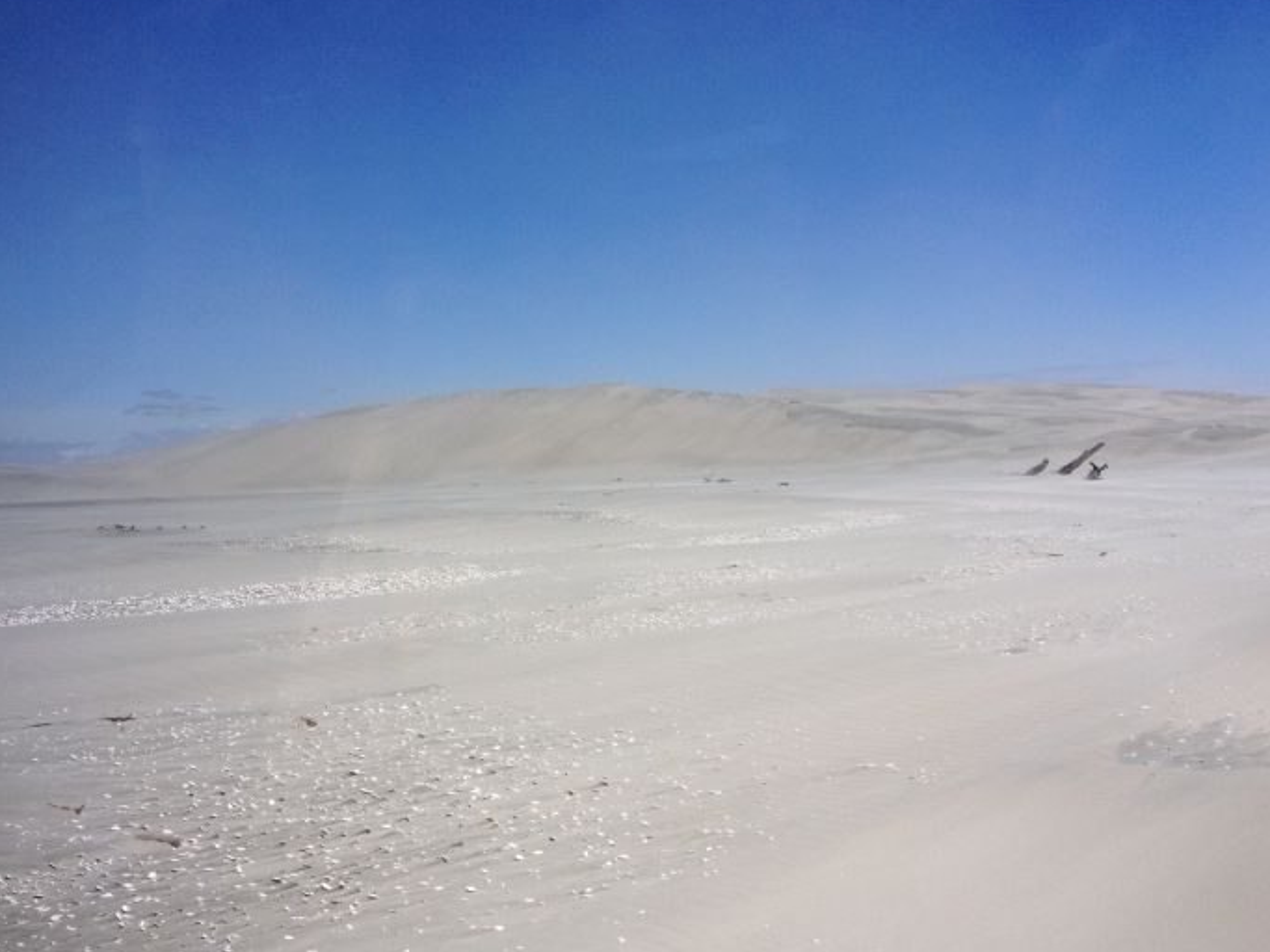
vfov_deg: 35.1
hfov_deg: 45.7
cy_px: 500
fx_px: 1504
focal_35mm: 41
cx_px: 558
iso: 50
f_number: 2.4
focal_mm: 4.28
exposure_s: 1/1783
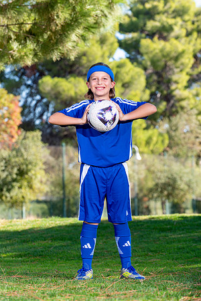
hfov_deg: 8.9
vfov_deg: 13.2
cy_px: 150
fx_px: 1298
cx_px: 100
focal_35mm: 155
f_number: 8
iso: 200
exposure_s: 1/250
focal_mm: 155
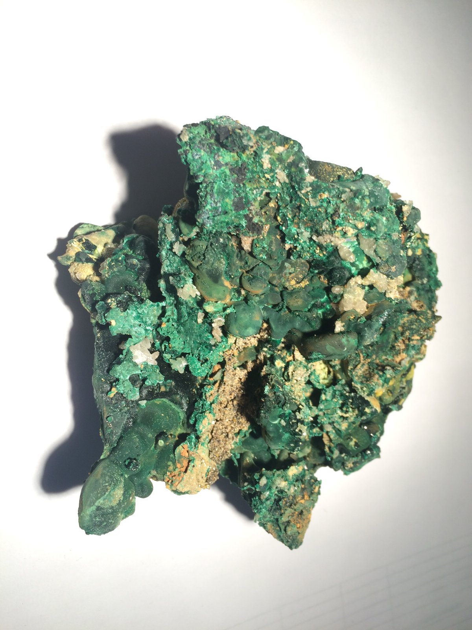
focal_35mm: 29
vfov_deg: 61.7
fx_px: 527
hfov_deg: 48.2
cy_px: 315
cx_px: 236
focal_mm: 4.15
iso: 40
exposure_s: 1/60
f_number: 2.2
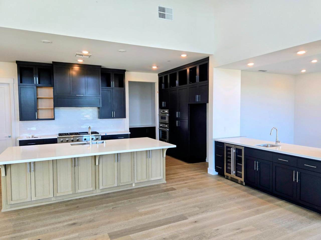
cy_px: 120
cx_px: 160
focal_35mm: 23
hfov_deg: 73.9
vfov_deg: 58.8
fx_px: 213
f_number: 1.8
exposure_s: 1/120
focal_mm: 5.4
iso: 80
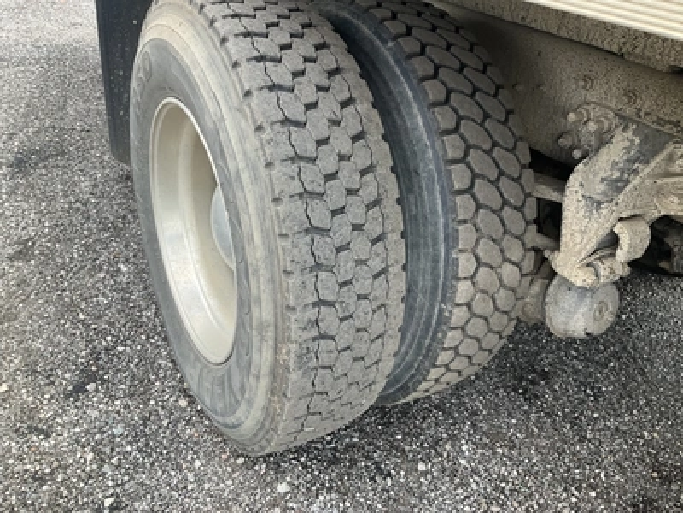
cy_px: 256
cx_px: 342
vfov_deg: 48.2
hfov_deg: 61.7
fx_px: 572
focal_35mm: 29
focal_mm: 3
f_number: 1.8
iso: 20
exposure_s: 1/183
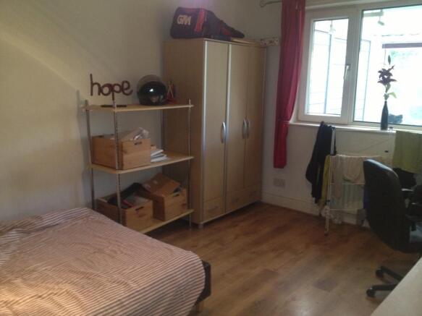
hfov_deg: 52.6
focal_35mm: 35
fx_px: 427
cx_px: 211
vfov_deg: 40.7
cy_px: 158
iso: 200
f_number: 2.4
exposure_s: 1/20
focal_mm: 4.28
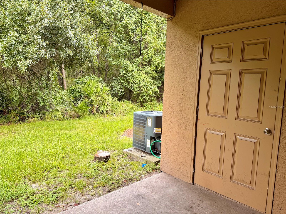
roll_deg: -1.4
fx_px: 198
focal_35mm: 24
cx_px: 143
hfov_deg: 71.6
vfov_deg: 56.8
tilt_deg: -5.1
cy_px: 107
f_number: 1.78
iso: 64
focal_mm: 6.76
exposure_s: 1/121
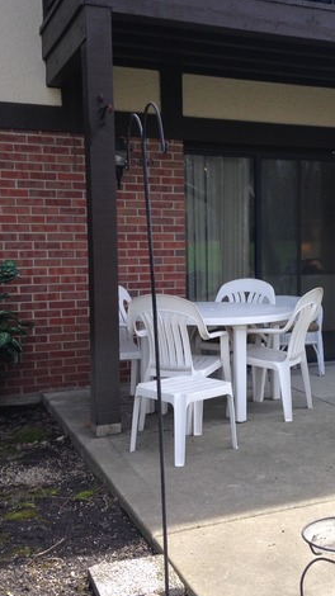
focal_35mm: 49
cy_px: 301
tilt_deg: -5.9
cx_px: 296
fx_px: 775
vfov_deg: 42.1
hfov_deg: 23.8
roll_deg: -0.2
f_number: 2.4
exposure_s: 1/430
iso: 50
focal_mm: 4.12
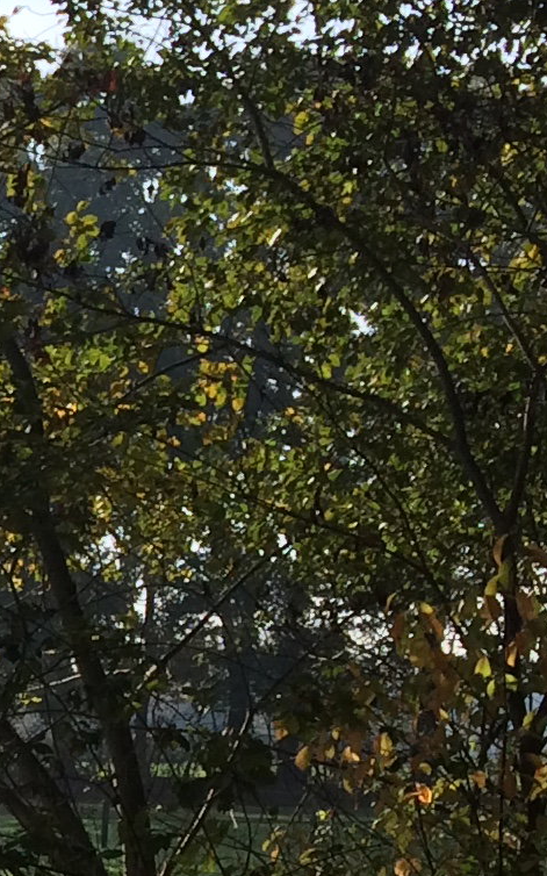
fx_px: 3174
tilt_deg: -3.9
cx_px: -1101
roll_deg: -1.5
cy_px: 879
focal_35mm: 133
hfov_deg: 8.3
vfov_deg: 15.4
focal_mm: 4.15
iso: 32
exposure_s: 1/1520
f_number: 2.2
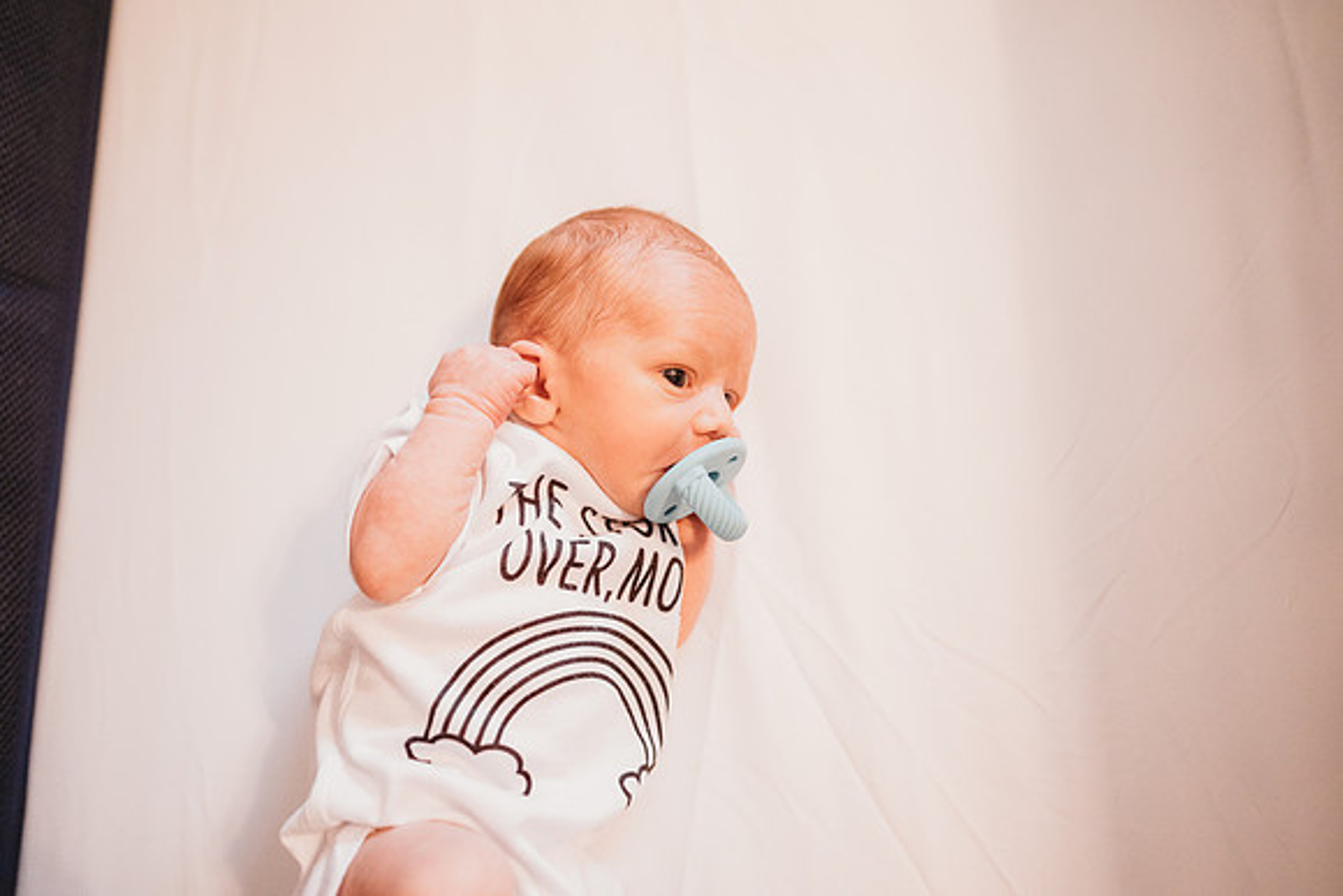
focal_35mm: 24
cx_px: 672
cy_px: 448
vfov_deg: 53.2
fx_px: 896
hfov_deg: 73.7
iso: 800
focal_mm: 24
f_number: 2.2
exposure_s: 1/160
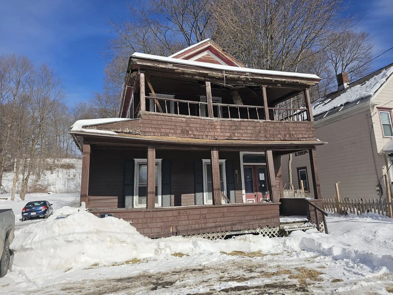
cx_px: 196
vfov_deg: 58.9
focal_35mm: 23
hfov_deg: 73.9
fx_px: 261
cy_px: 148
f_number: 1.7
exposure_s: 1/1686
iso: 12
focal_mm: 6.3
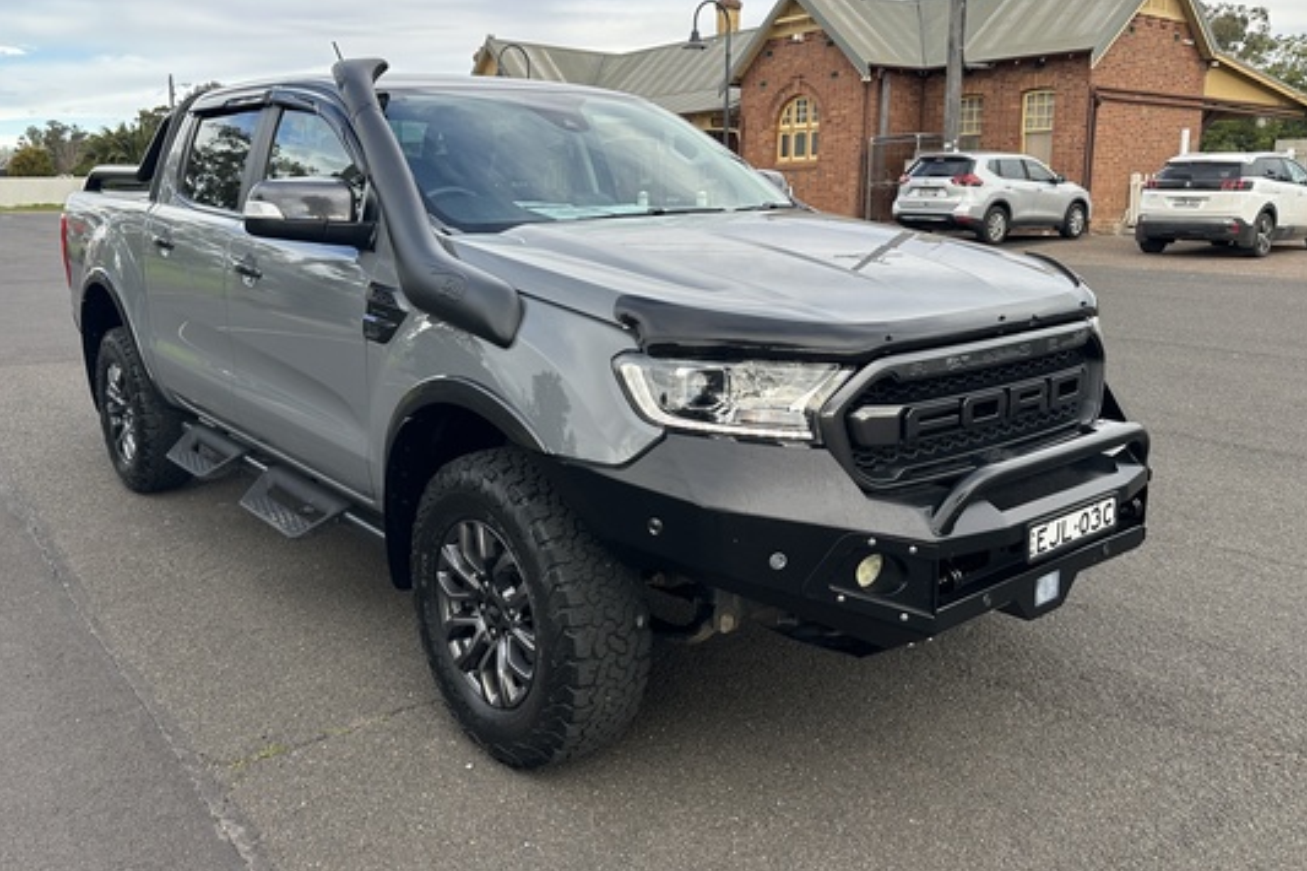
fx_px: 1089
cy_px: 405
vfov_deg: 43.6
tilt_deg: -7.5
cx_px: 625
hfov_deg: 61.9
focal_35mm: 30
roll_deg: -1.5
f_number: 1.78
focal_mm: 6.86
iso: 80
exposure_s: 1/1050
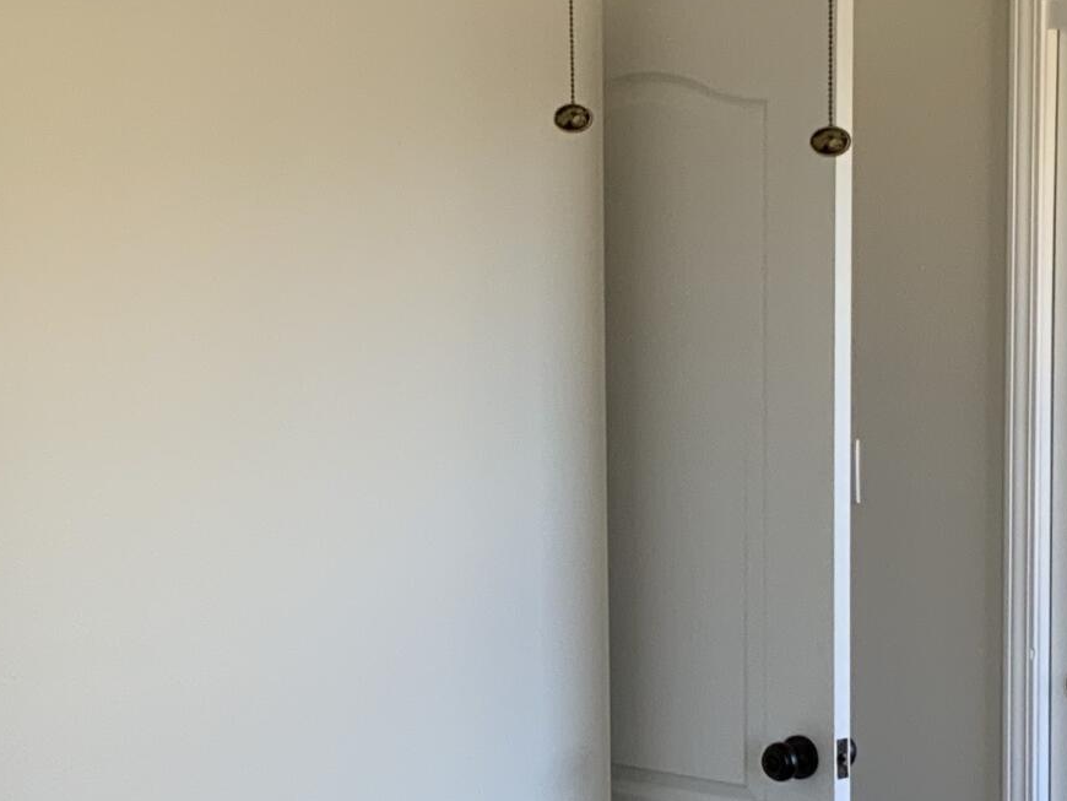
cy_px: 643
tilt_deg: -7.8
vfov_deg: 14.7
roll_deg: +1.7
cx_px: 372
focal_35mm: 100
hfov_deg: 19.6
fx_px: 3083
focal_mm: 3
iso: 40
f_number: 1.8
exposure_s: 1/120
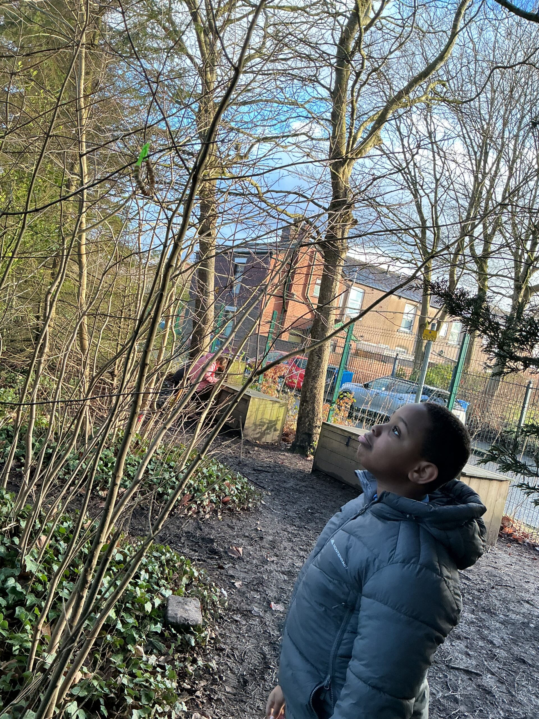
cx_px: 270
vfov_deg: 61.7
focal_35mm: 29
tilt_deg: -1.7
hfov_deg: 48.2
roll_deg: -11.1
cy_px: 360
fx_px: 602
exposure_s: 1/120
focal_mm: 3
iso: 40
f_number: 1.8
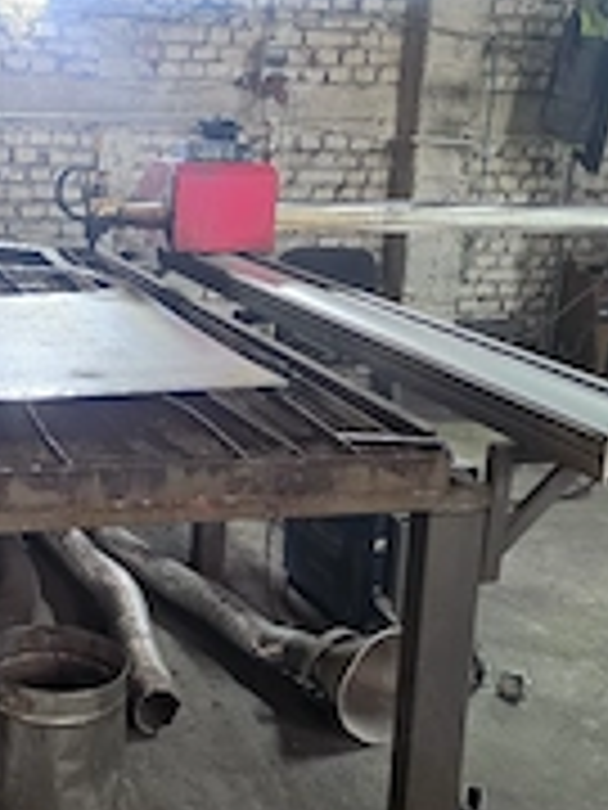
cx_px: 122
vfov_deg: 37.5
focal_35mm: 51
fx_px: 1194
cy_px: 441
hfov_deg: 28.0
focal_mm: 6.5
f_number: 1.4
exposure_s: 1/101
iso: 640
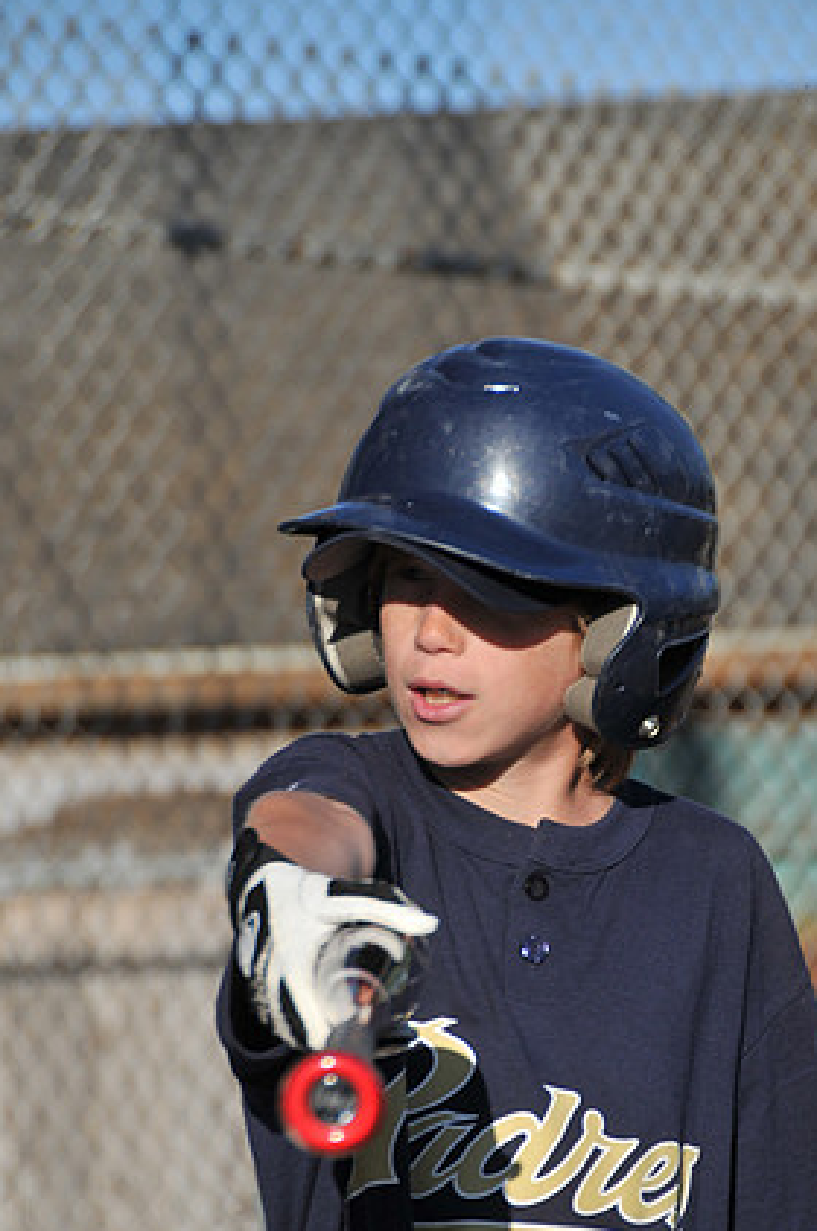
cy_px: 738
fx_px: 9153
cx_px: 486
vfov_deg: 7.7
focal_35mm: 268
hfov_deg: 5.1
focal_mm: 130
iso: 200
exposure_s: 1/500
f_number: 5.6
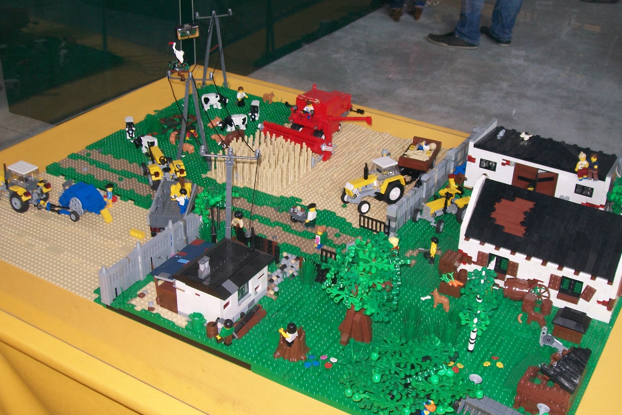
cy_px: 223
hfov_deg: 41.9
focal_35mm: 47
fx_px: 812
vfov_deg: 28.6
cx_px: 311
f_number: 3
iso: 80
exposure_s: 1/40
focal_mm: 7.6
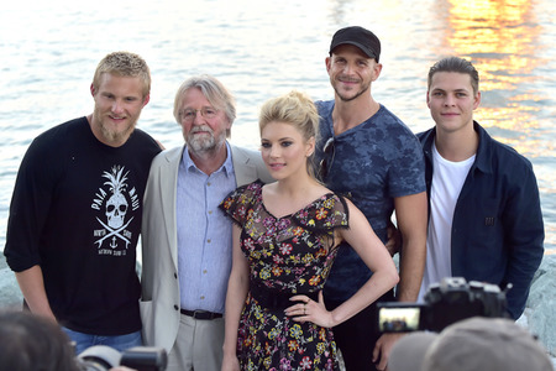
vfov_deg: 19.5
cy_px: 186
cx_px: 278
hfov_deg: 28.8
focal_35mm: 70
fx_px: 1081
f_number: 5
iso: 400
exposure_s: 1/160
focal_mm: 70
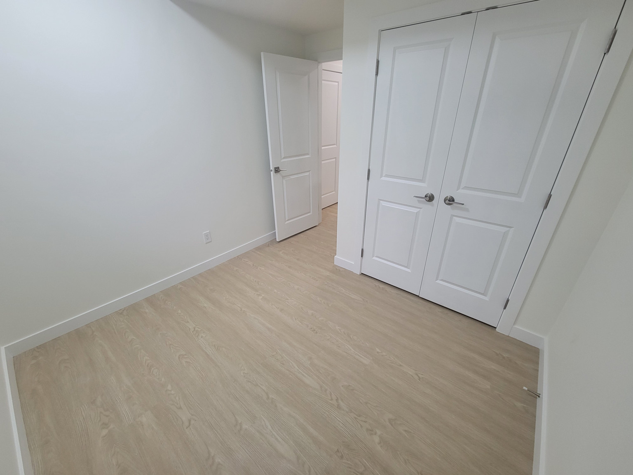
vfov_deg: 89.9
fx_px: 238
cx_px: 316
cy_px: 238
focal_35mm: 13
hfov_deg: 106.2
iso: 160
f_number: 2.2
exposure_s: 1/60
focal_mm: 2.2
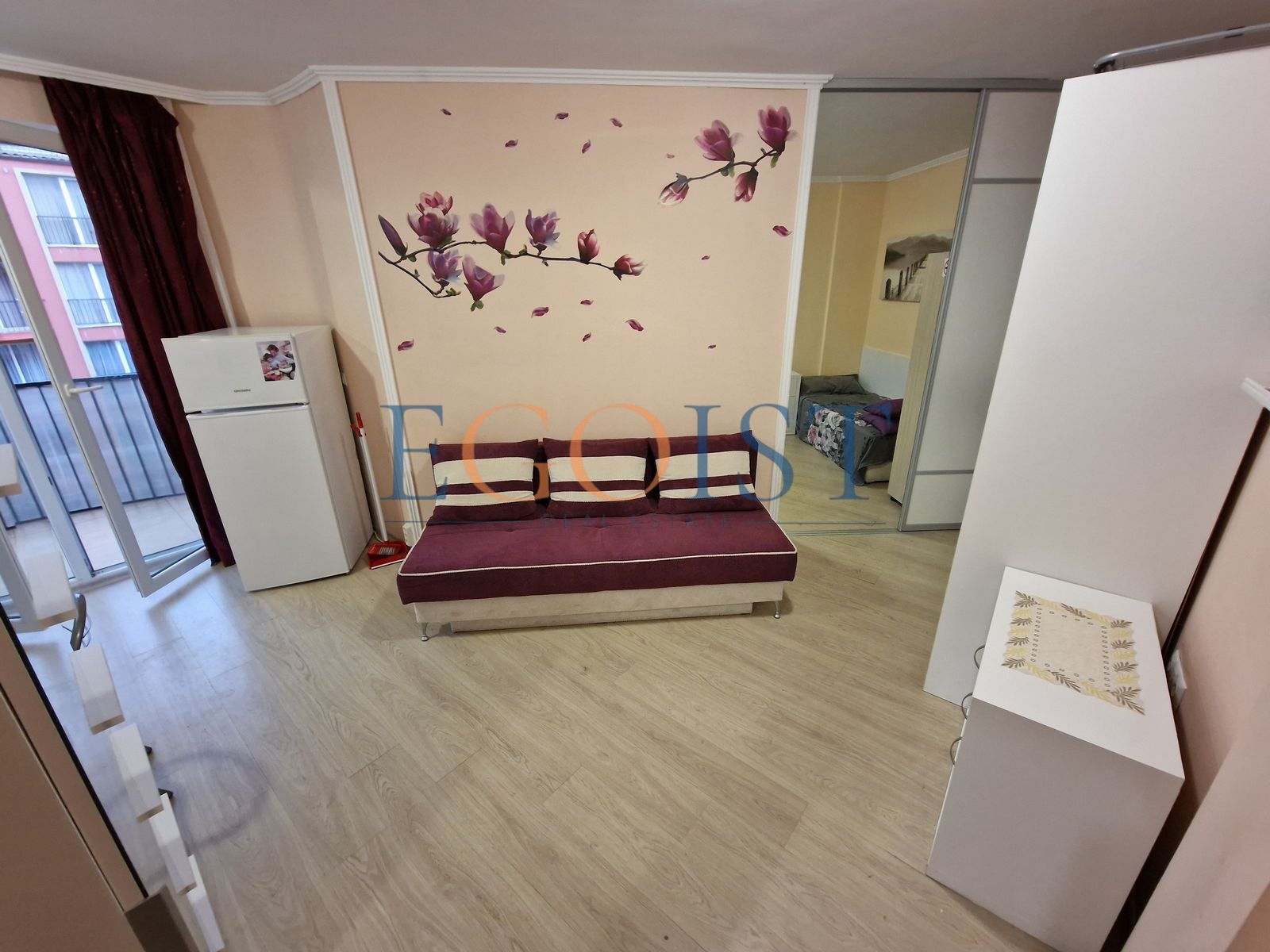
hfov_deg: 106.2
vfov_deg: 89.9
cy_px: 476
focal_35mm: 13
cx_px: 635
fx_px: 477
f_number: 2.2
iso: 640
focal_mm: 2.2
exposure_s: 1/30
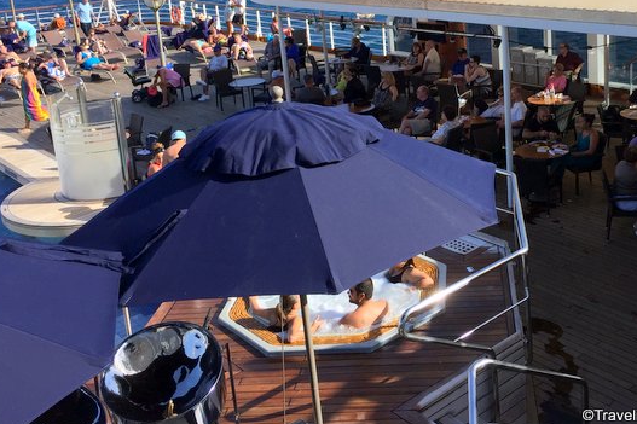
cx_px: 387
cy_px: 127
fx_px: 708
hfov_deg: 48.1
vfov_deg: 33.0
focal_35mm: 40
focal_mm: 4.15
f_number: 2.2
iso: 32
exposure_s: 1/1464
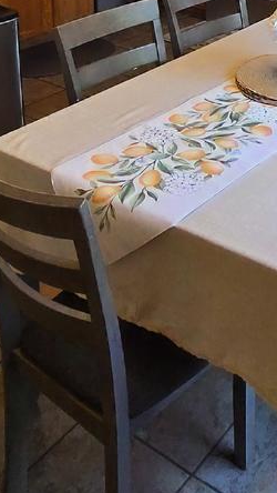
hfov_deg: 23.2
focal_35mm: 49
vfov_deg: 36.4
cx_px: 295
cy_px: -34
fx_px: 639
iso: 80
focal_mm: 1.7
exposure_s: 1/60.2
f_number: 2.2
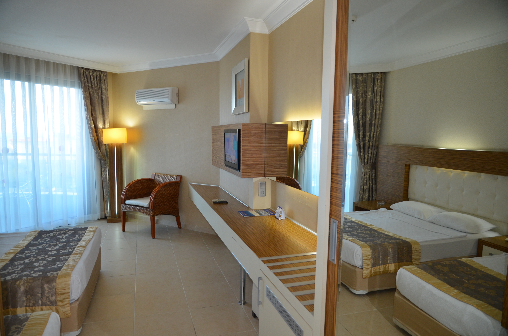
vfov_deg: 52.9
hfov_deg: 73.9
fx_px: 338
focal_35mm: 24
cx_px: 254
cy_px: 168
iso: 450
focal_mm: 16
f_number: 3.5
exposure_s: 1/60
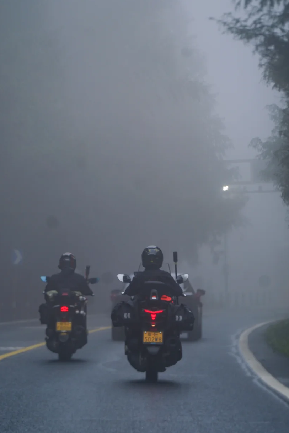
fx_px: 2879
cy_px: 233
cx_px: 133
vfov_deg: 8.6
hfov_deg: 5.7
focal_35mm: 239
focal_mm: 180
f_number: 4.5
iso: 200
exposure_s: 1/160
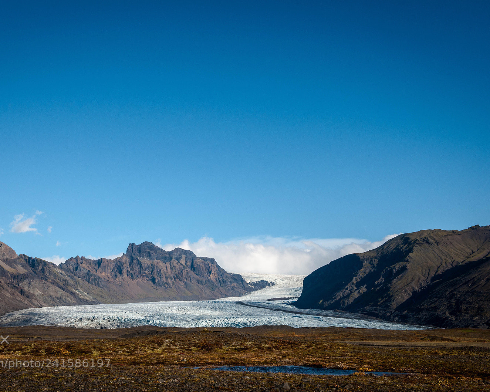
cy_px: 195
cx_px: 213
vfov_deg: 29.7
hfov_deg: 36.6
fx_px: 740
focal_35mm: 51
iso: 200
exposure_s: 1/125
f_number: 18
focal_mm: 45
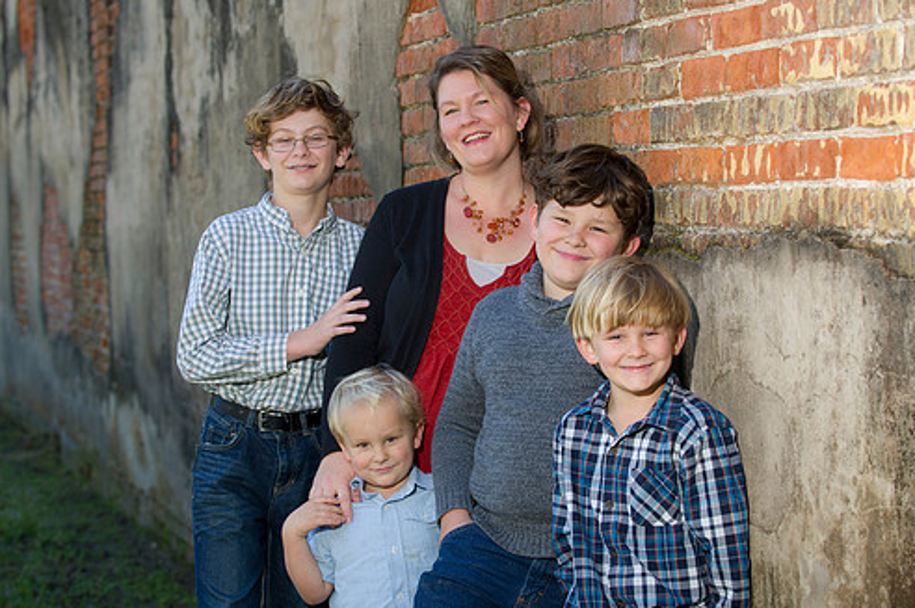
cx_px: 472
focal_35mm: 92
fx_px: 2336
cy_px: 337
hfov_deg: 22.2
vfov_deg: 14.8
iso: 320
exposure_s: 1/250
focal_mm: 78
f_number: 4
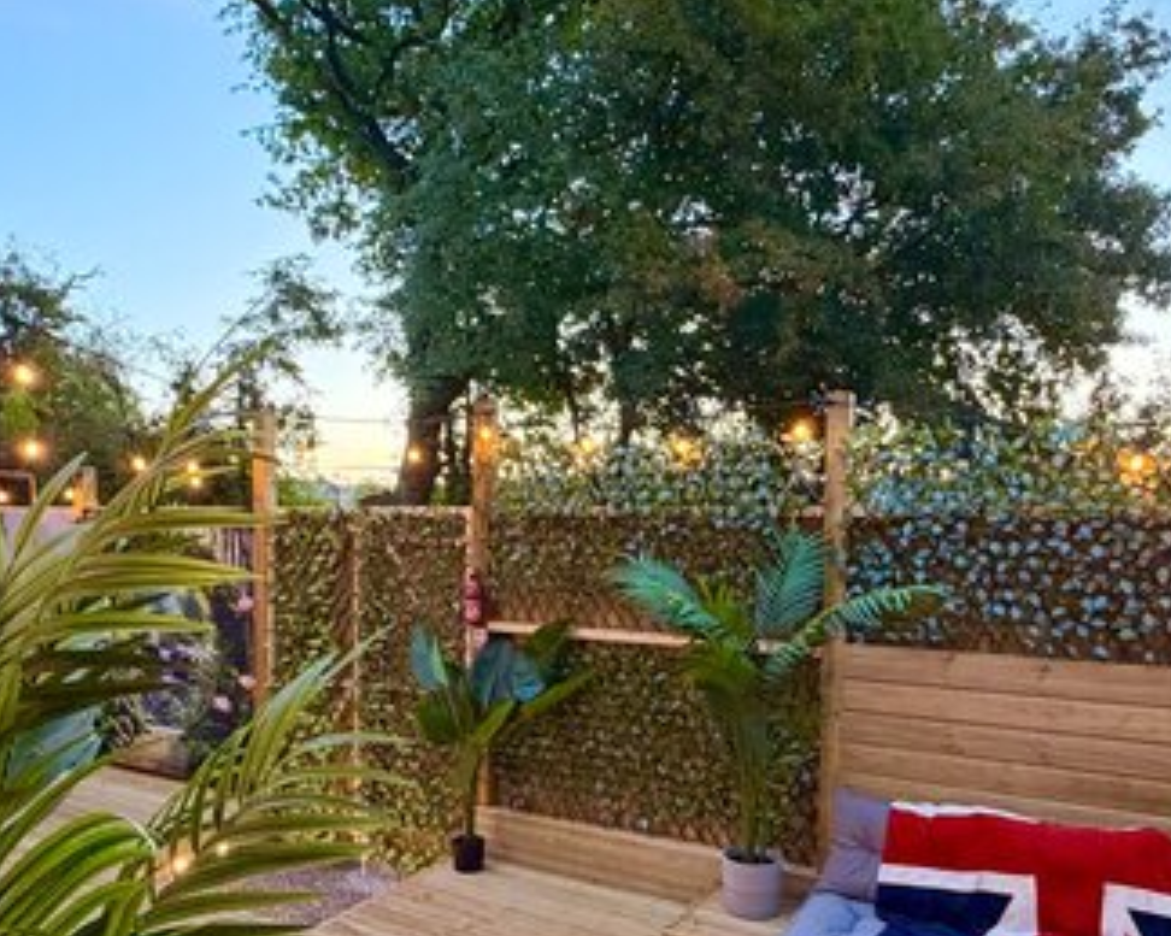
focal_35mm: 27
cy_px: 557
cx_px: 593
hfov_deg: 64.1
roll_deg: +0.8
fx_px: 935
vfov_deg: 52.8
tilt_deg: +0.5
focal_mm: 2.22
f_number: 2.2
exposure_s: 1/50
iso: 320
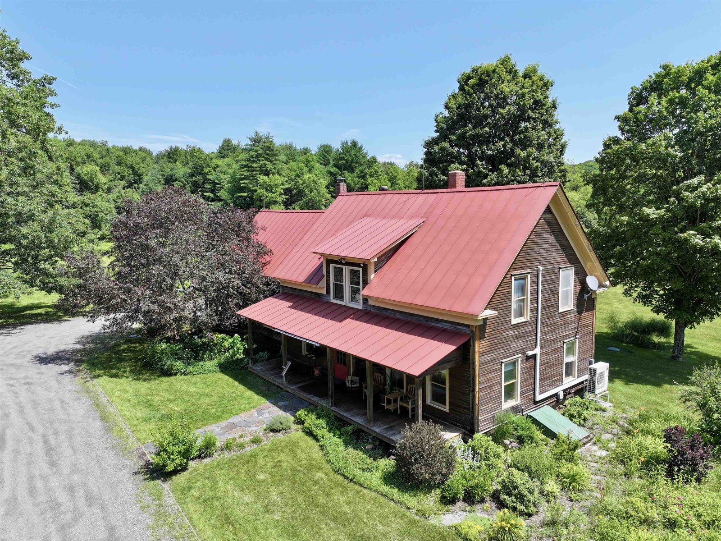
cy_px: 270
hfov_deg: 71.6
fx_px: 500
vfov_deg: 56.8
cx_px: 360
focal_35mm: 24
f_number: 2.8
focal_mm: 12.29
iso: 170
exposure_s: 1/1600
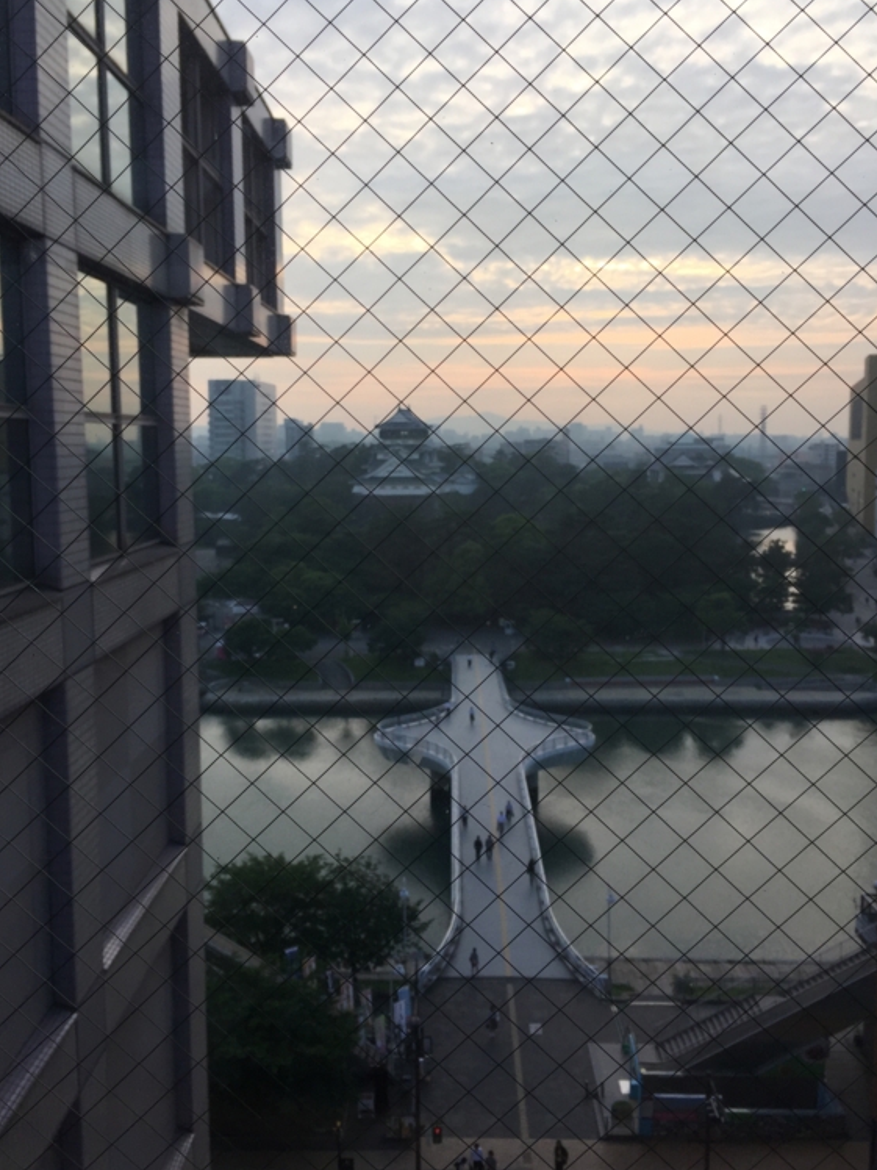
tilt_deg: -4.6
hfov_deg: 45.4
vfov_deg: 58.3
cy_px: 565
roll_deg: +0.2
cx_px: 416
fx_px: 1047
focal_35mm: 31
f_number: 2.2
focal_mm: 4.15
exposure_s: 1/879
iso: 32
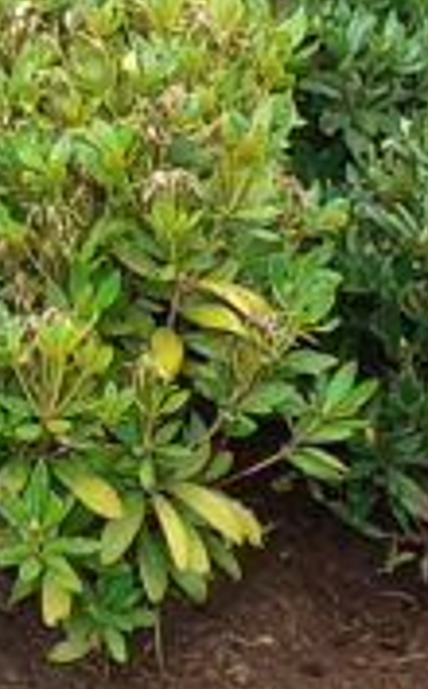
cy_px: 54
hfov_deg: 7.8
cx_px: -97
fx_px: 3111
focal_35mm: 166
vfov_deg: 12.5
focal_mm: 3.6
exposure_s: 1/50
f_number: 1.9
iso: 40
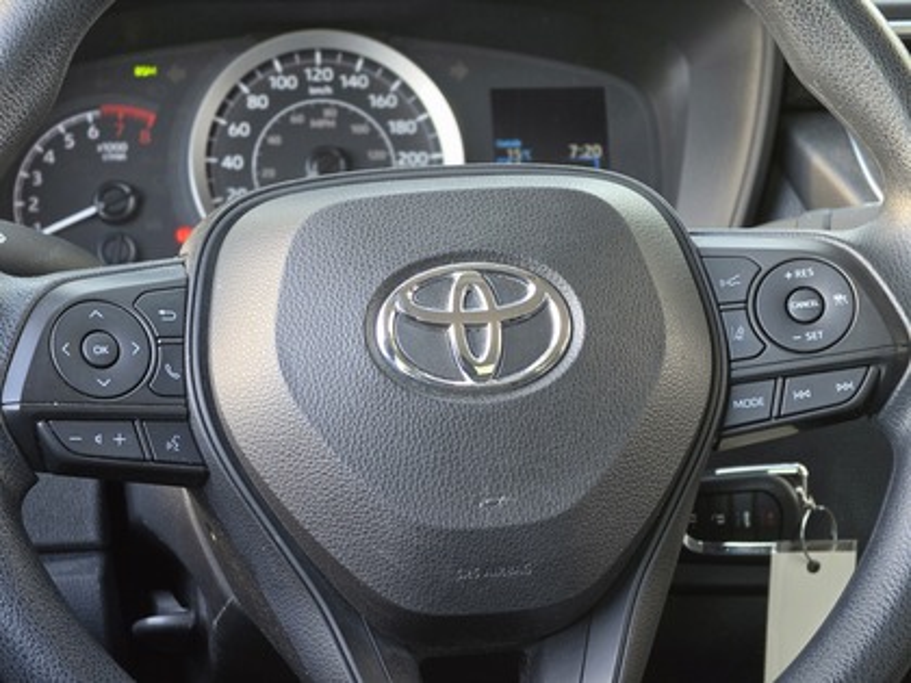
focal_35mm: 115
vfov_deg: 12.9
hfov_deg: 17.1
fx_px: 3026
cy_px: 342
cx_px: 456
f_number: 2.9
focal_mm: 18.6
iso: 400
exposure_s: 1/120
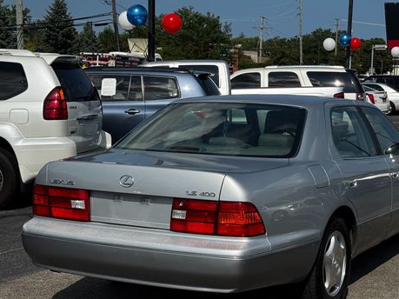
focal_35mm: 67
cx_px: 249
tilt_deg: -7.2
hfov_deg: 28.9
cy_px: 164
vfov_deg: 21.9
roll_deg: -1.6
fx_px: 772
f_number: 1.78
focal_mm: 6.76
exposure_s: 1/7092
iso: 64
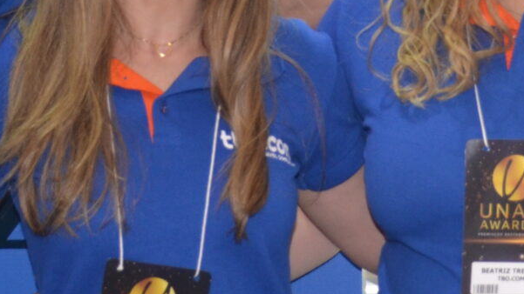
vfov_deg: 6.7
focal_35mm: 180
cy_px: 23
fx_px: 2504
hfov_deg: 11.9
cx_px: 403
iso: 360
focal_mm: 27
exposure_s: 1/125
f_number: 4
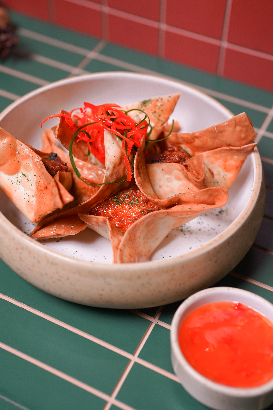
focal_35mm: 50
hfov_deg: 27.0
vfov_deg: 39.6
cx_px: 136
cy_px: 205
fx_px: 569
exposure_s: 1/160
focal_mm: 50
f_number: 4
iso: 400
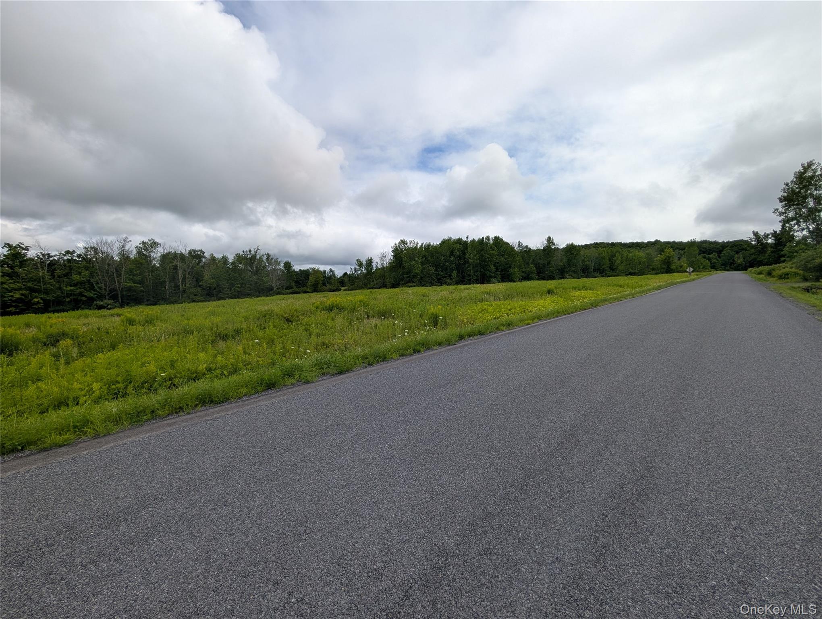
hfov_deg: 110.5
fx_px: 285
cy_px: 310
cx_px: 411
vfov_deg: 94.6
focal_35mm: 12
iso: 59
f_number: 1.7
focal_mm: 2.02
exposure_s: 1/4505
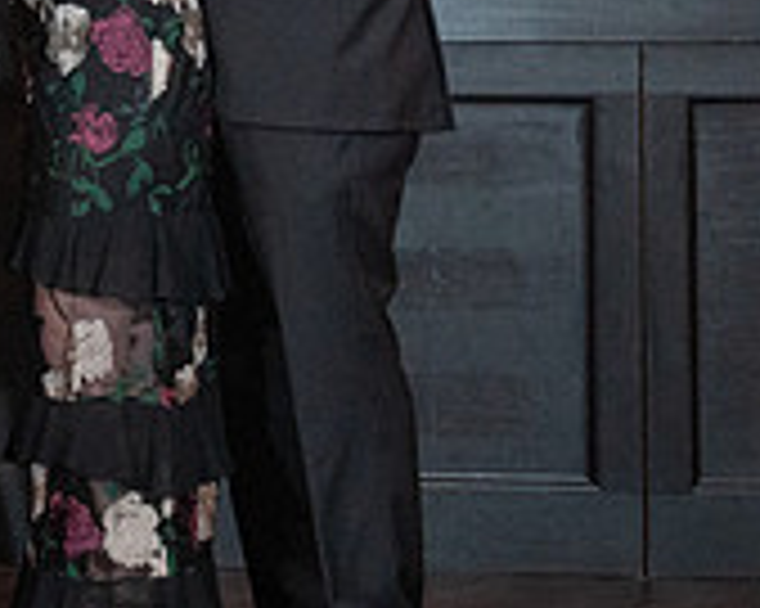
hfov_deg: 11.4
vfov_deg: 9.1
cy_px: -283
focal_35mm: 165
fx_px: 3709
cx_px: -254
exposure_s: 1/125
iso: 4000
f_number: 4
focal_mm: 42
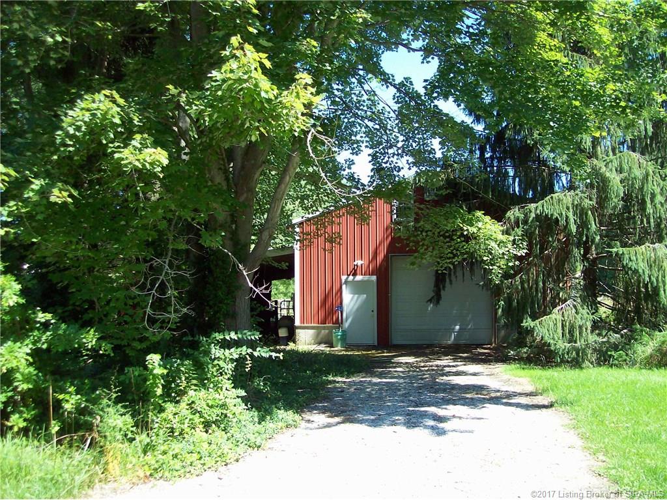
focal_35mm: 36
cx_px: 334
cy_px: 250
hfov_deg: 51.4
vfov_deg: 39.7
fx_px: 694
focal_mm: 6
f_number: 2.7
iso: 80
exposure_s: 1/313
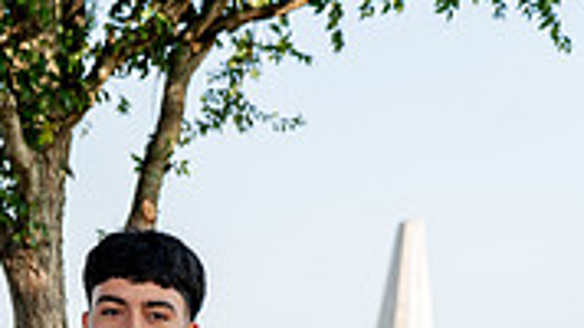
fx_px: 2167
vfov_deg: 8.2
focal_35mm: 140
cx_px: 144
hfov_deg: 15.3
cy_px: 699
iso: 100
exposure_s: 1/250
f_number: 4
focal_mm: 53
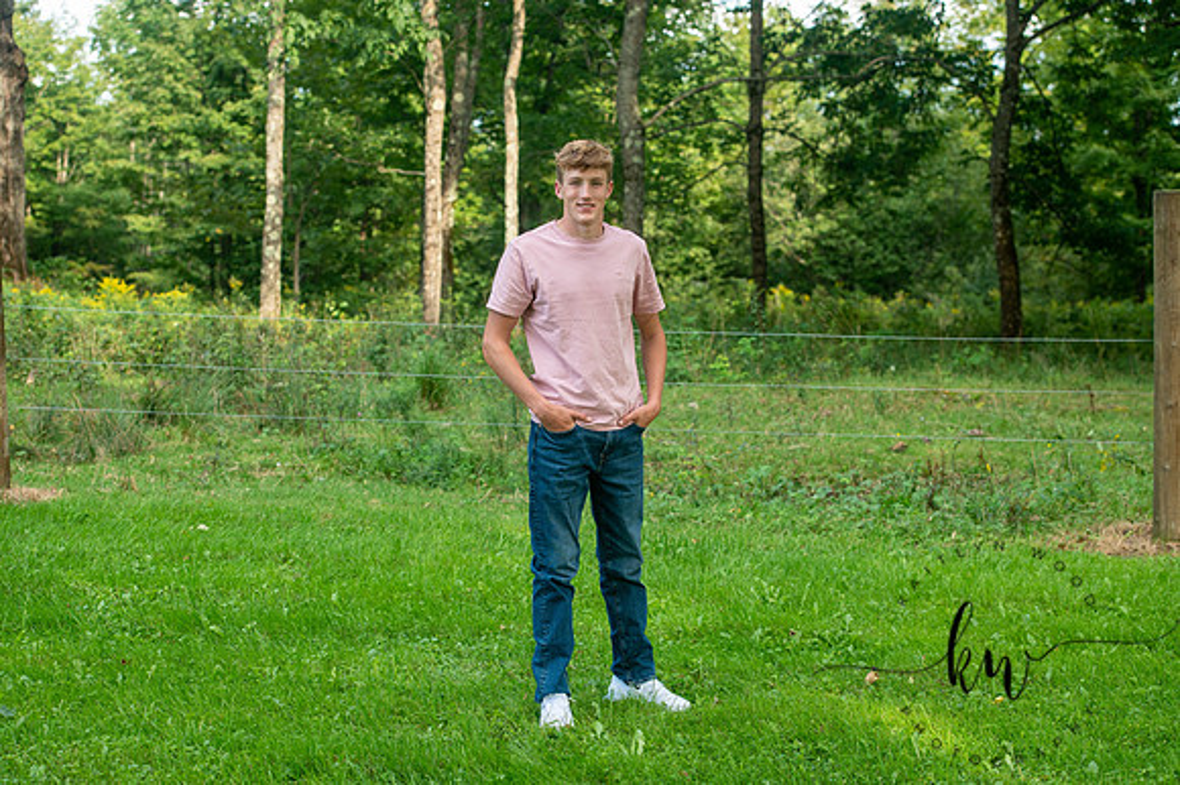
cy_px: 392
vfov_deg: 19.4
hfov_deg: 28.9
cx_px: 590
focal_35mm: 70
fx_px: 2293
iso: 400
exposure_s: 1/250
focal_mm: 70
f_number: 4.5
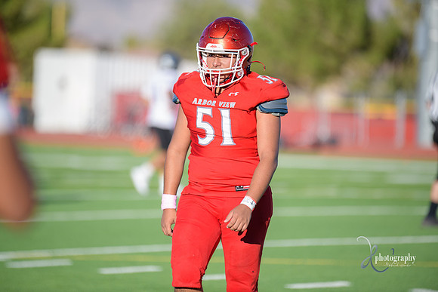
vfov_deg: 5.1
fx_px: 3286
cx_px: 219
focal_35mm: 270
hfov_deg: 7.6
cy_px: 146
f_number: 2.8
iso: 400
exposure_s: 1/4000
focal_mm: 270
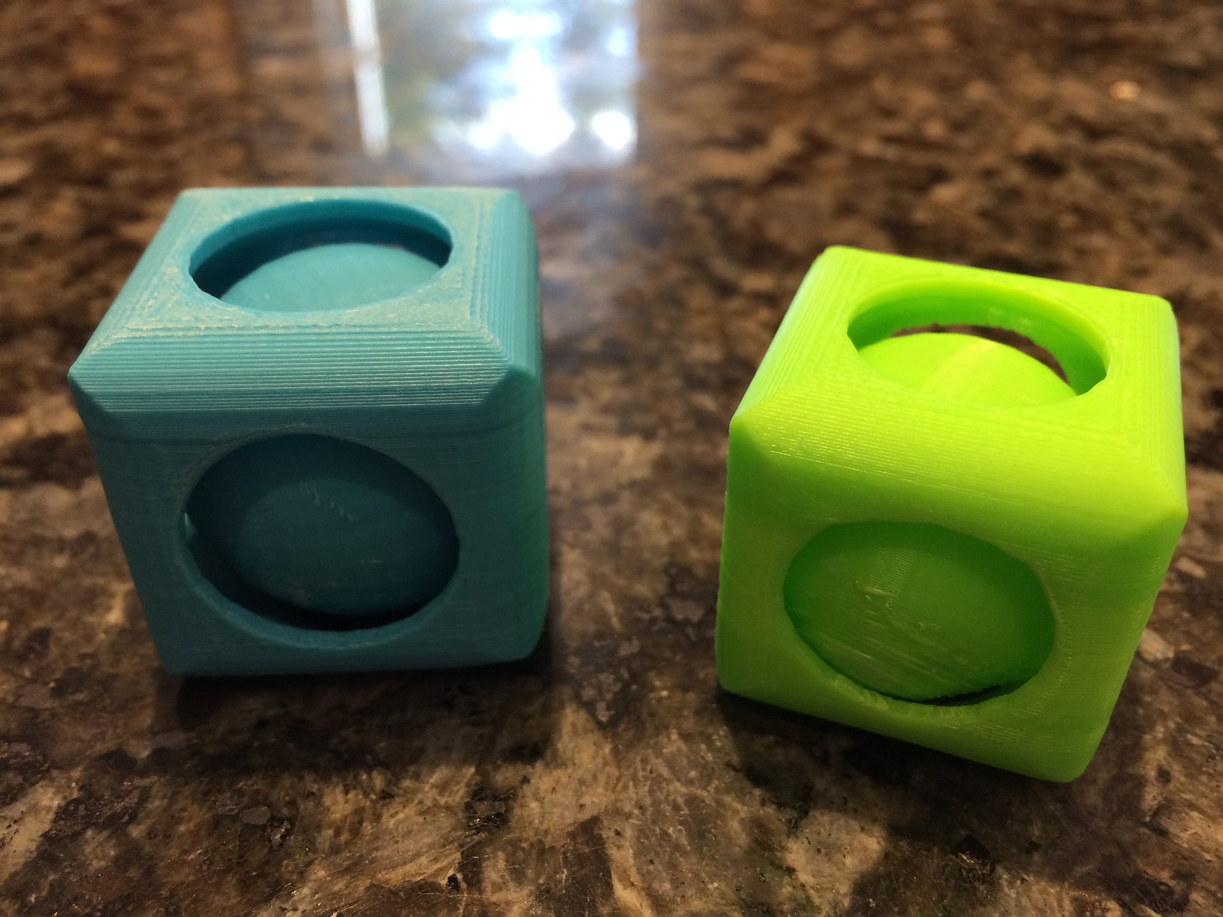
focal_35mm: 29
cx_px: 612
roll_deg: -0.5
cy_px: 458
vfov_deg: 48.2
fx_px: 1025
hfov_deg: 61.7
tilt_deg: -36.6
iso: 40
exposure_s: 1/30
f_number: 2.2
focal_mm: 4.15
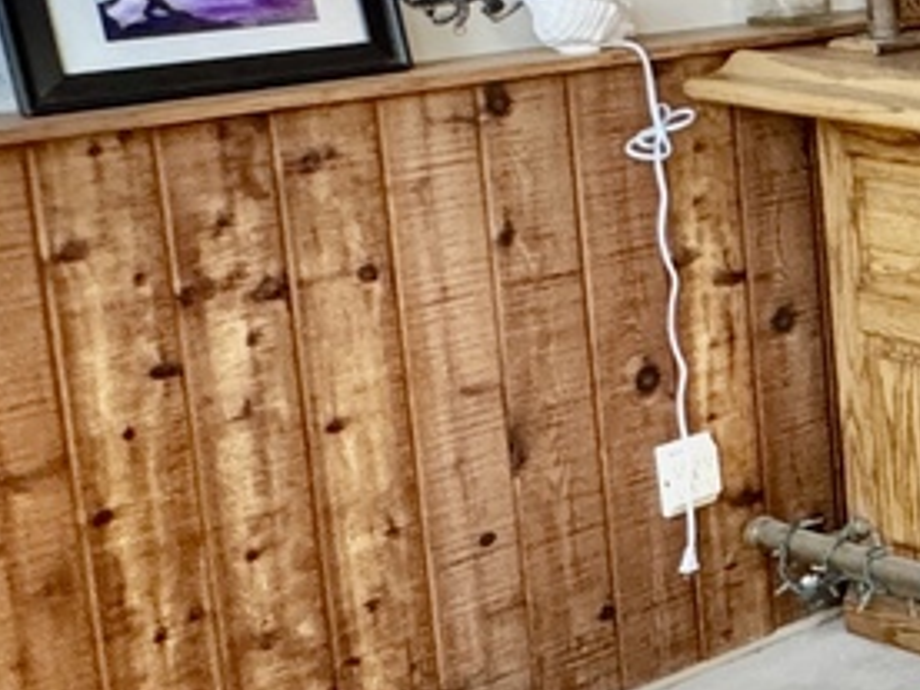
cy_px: 50
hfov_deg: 17.1
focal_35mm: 73
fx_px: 1940
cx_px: 1960
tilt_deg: -9.3
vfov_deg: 19.7
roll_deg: -1.2
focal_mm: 2.22
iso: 320
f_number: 2.2
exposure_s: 1/93
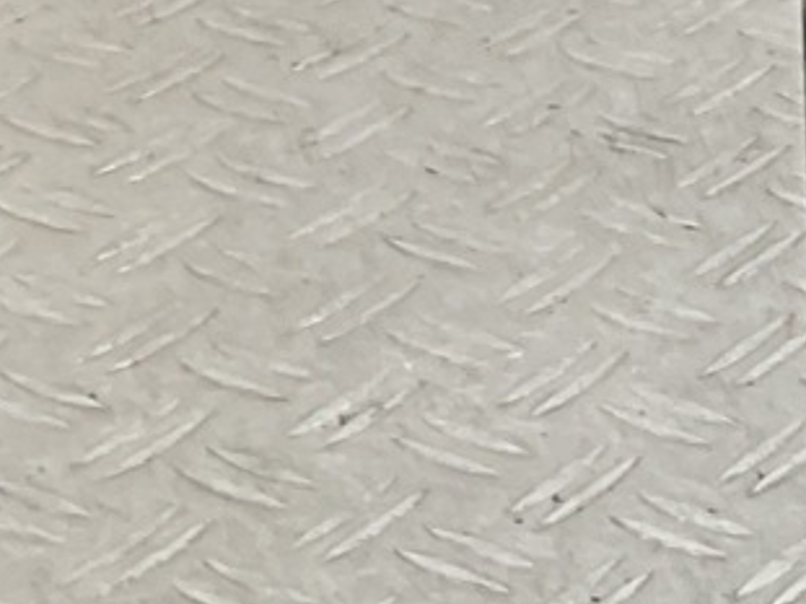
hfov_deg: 8.5
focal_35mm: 188
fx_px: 4376
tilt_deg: -22.2
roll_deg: -6.2
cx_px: 2540
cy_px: -467
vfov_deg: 7.7
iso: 16
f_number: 1.8
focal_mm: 3
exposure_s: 1/100
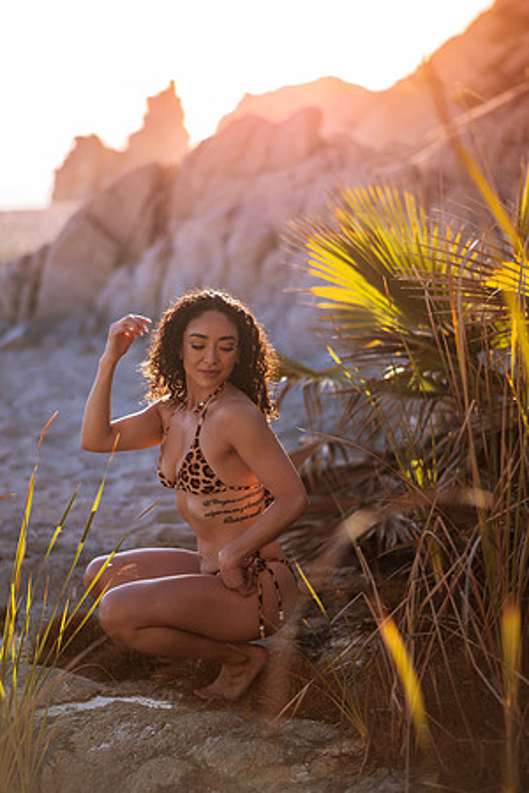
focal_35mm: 58
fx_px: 1278
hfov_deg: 23.4
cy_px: 396
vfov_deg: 34.5
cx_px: 264
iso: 50
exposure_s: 1/2000
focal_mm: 58
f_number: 1.8
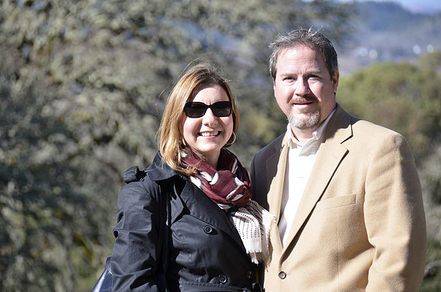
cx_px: 220
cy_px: 146
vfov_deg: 6.3
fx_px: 2659
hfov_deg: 9.5
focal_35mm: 218
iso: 200
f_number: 5.6
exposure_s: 1/500
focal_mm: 145
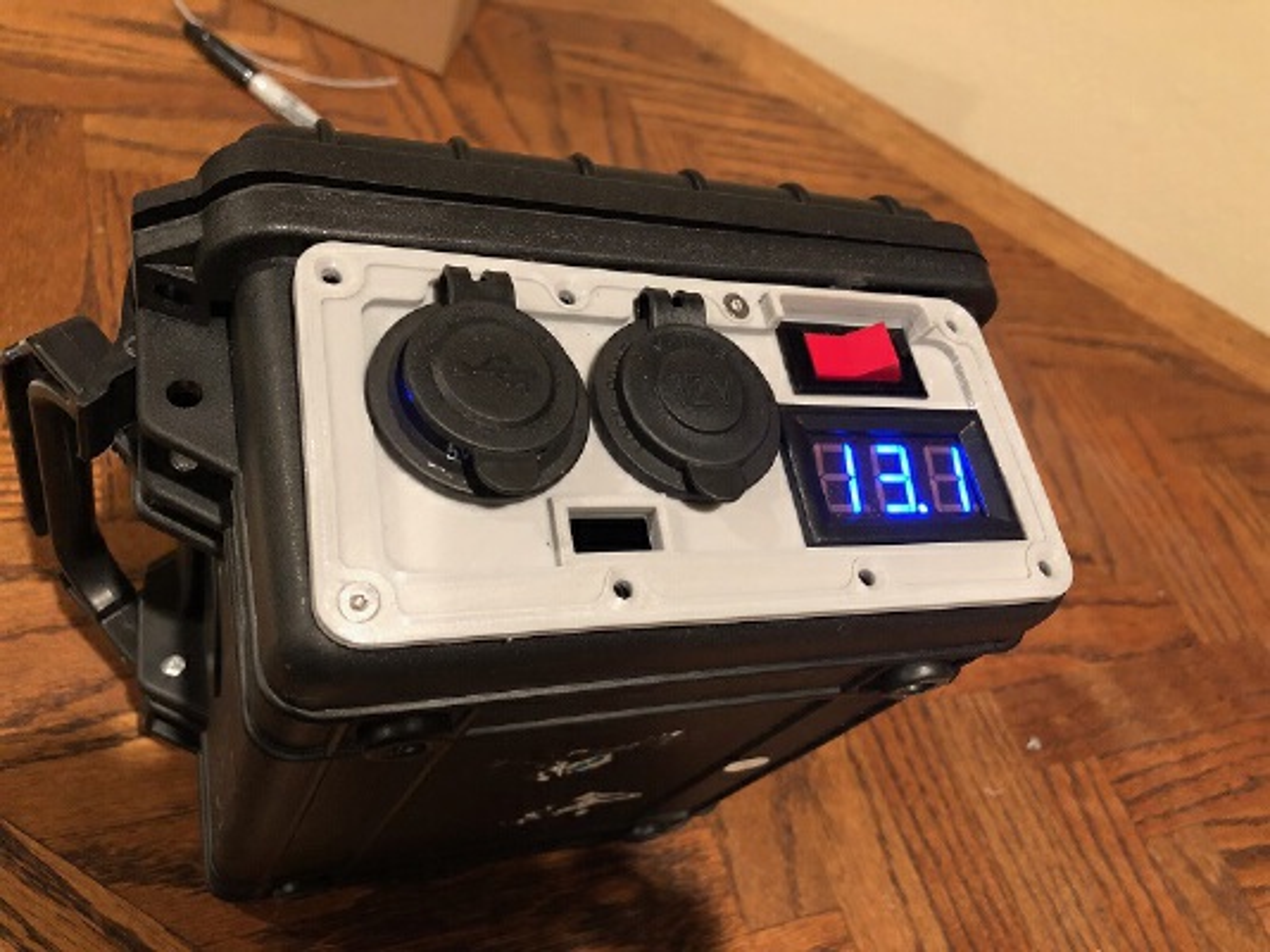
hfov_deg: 63.5
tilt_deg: -48.3
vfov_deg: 49.7
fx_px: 1027
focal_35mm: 28
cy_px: 476
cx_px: 635
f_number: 1.8
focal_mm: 3.99
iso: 100
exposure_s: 1/4
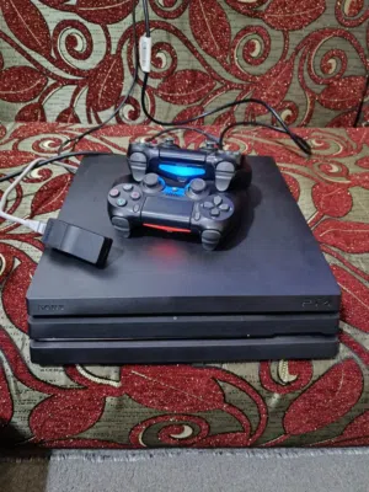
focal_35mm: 24
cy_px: 246
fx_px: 341
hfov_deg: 56.8
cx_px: 184
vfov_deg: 71.6
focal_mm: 5.59
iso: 2226
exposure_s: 1/14.3
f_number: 1.88
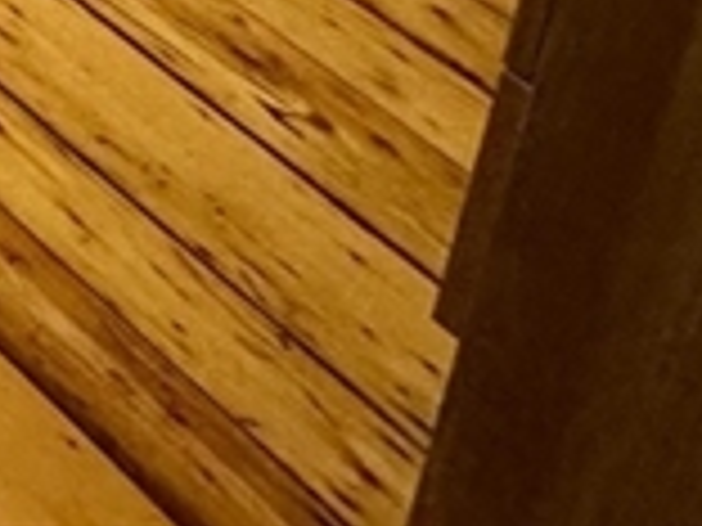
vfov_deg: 10.0
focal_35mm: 92
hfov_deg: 13.7
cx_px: -1071
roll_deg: -1.0
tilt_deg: -13.3
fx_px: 1866
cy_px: -1196
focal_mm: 2.22
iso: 400
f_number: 2.2
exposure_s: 1/60
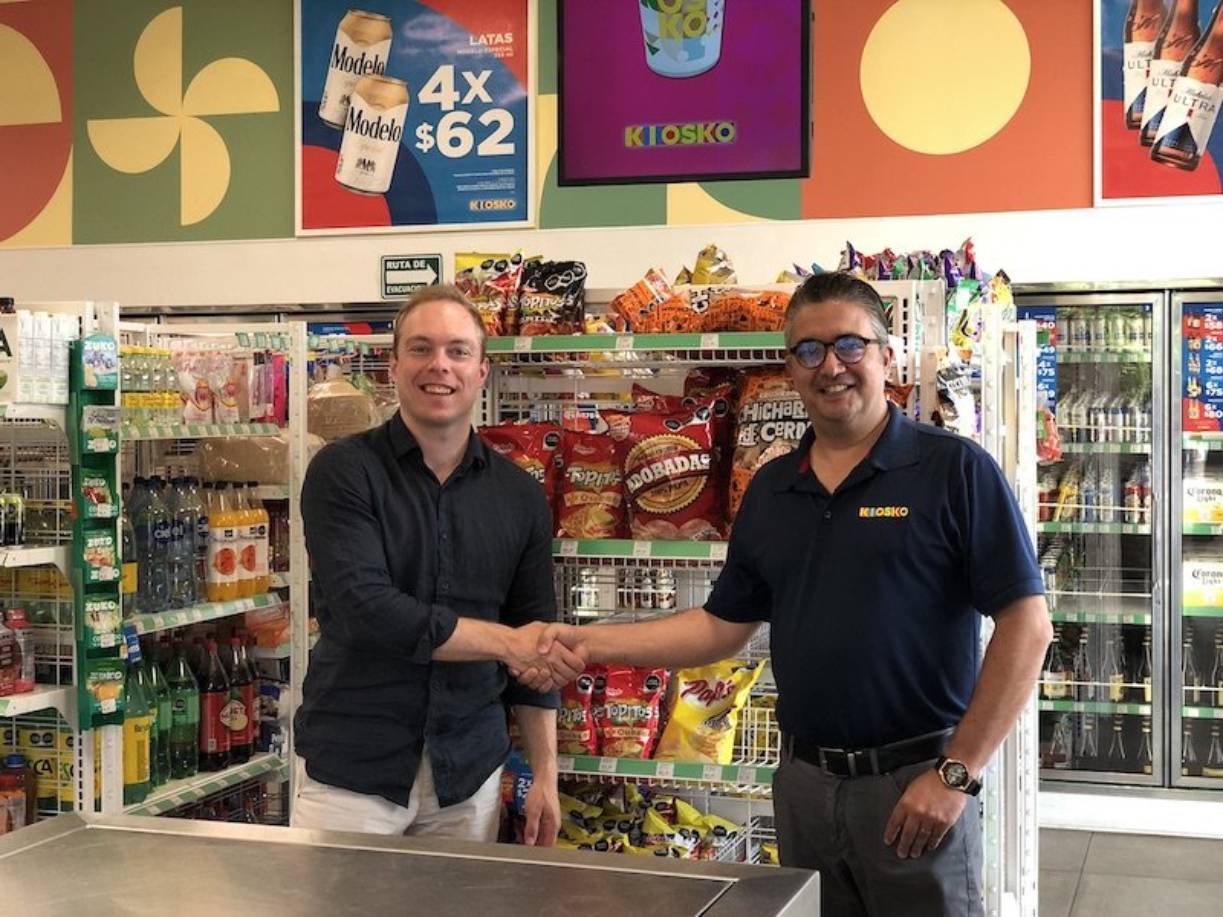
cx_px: 612
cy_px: 458
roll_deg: +0.3
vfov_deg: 28.0
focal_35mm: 52
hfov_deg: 36.8
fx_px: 1837
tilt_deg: -1.5
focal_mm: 6
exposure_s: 1/60
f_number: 2.4
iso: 32
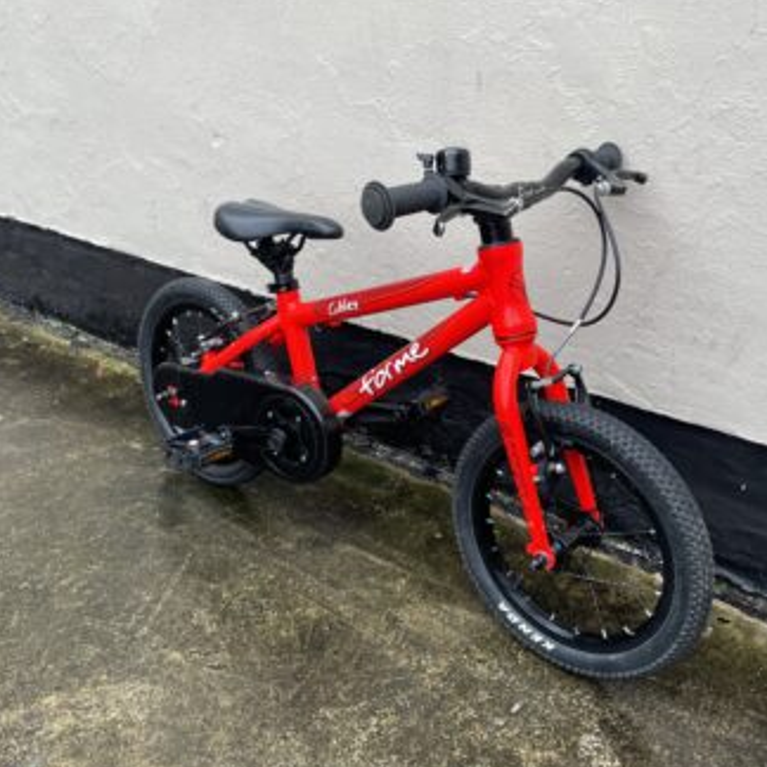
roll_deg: -2.0
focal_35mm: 34
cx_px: 410
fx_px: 852
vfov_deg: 48.4
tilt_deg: -24.2
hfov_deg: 48.4
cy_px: 393
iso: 50
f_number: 1.6
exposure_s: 1/121
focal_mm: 4.2
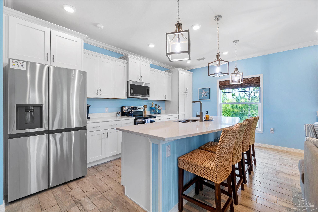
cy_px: 106
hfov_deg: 100.4
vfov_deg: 77.3
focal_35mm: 15
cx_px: 159
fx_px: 132
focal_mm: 10
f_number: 6.3
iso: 100
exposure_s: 1/40
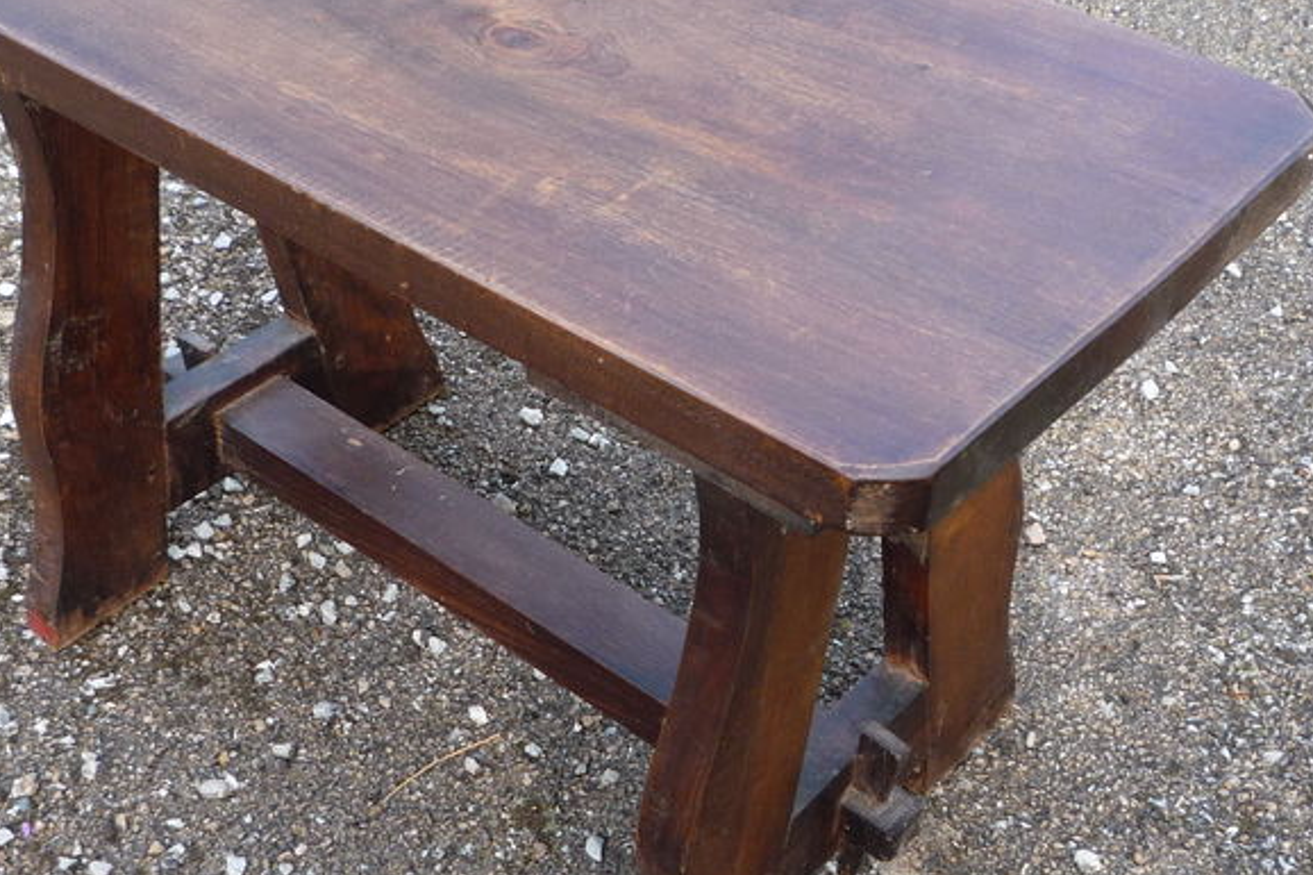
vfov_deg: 25.0
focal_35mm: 54
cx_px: 722
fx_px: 1969
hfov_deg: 36.8
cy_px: 461
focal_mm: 5.2
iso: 100
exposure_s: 1/80
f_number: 3.3
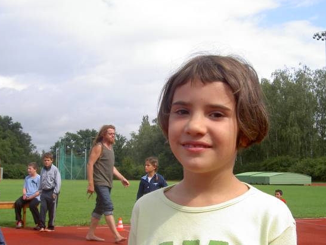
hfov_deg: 33.8
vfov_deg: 25.6
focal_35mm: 57
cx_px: 172
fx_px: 537
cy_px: 157
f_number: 4.7
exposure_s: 1/250
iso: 100
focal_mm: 8
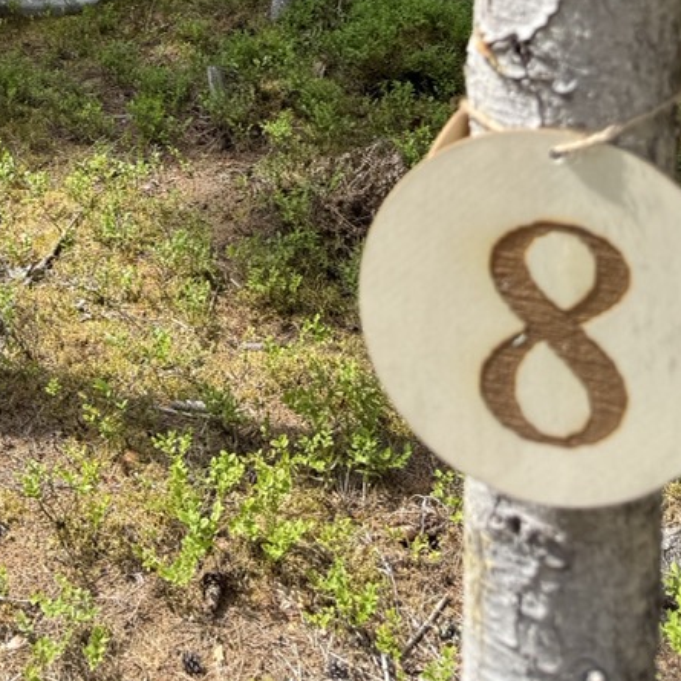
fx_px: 1358
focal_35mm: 61
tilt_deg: -5.4
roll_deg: -0.5
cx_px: 58
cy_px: -179
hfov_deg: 27.1
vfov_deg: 24.8
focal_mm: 6.76
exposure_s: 1/979
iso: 80
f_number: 1.78
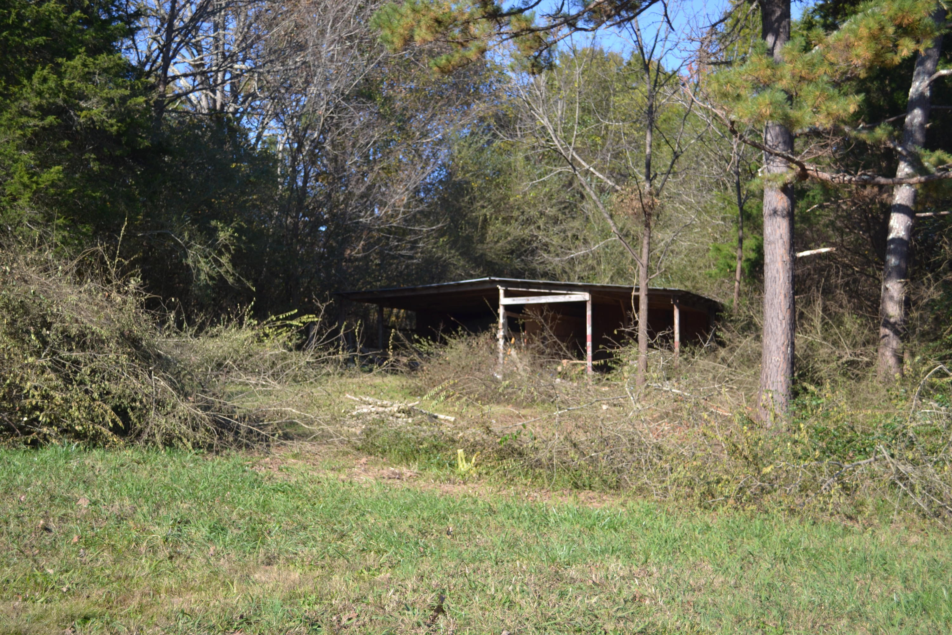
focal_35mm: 45
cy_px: 318
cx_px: 476
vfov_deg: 29.9
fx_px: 1190
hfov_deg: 43.6
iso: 100
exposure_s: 1/320
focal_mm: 30
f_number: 4.5
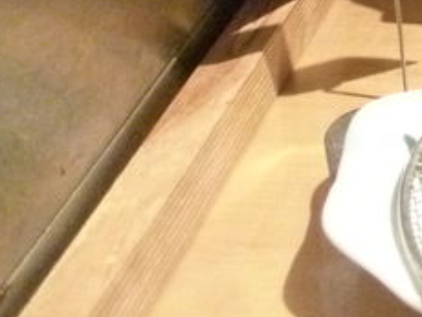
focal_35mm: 85
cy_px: -142
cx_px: 727
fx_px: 1037
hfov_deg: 18.6
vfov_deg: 16.1
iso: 800
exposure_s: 1/30
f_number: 2.2
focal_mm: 4.3
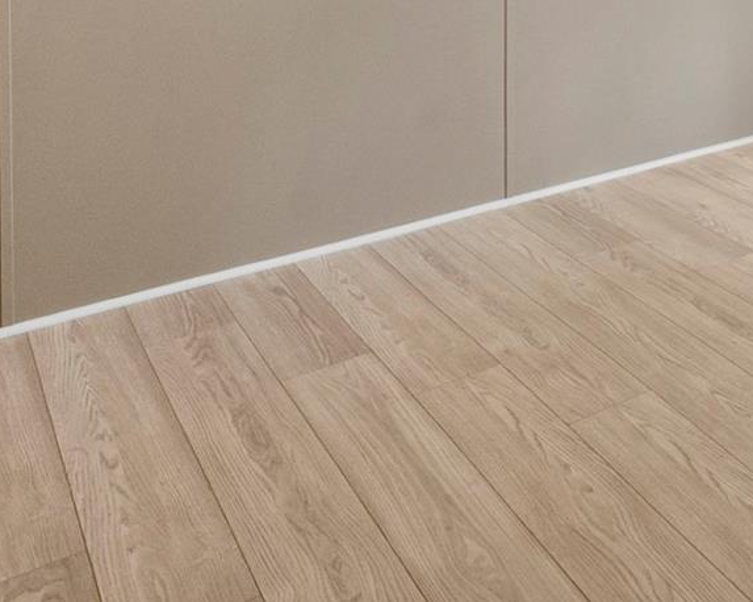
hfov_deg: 36.0
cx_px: 739
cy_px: -216
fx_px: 1047
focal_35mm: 47
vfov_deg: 26.3
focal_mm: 14
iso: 2000
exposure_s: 1/25
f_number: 9
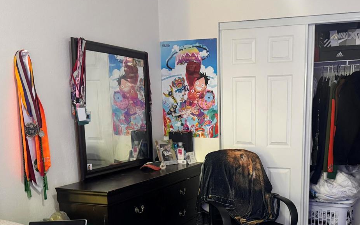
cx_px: 236
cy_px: 185
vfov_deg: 28.5
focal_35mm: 44
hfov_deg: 44.7
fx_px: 432
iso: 640
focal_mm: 6.76
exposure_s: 1/60
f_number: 1.78
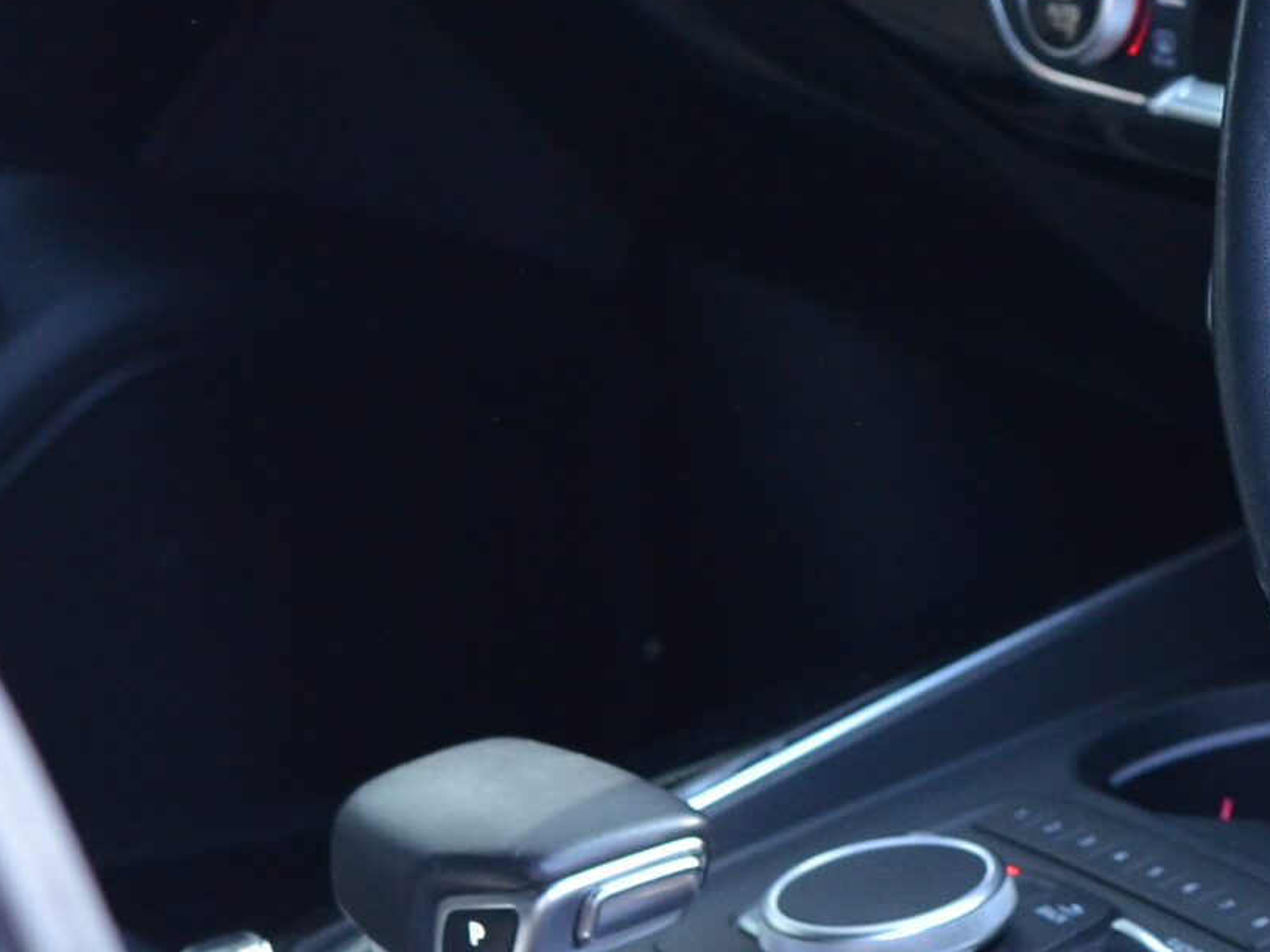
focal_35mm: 226
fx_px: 8290
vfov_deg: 6.5
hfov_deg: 8.6
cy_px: -168
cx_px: 1762
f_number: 4
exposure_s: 1/320
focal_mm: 50
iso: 800
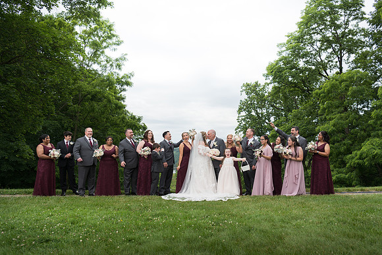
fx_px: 330
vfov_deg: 42.3
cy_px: 128
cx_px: 191
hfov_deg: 60.2
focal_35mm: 31
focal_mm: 31
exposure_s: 1/320
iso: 64
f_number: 4.5
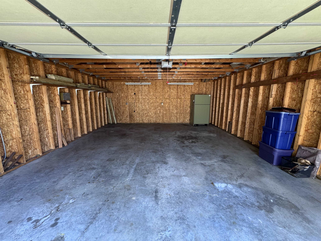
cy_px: 120
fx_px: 130
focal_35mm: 14
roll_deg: -0.7
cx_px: 160
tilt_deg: -10.0
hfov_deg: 102.1
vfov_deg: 85.7
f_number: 2.2
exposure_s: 1/99
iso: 125
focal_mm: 2.22
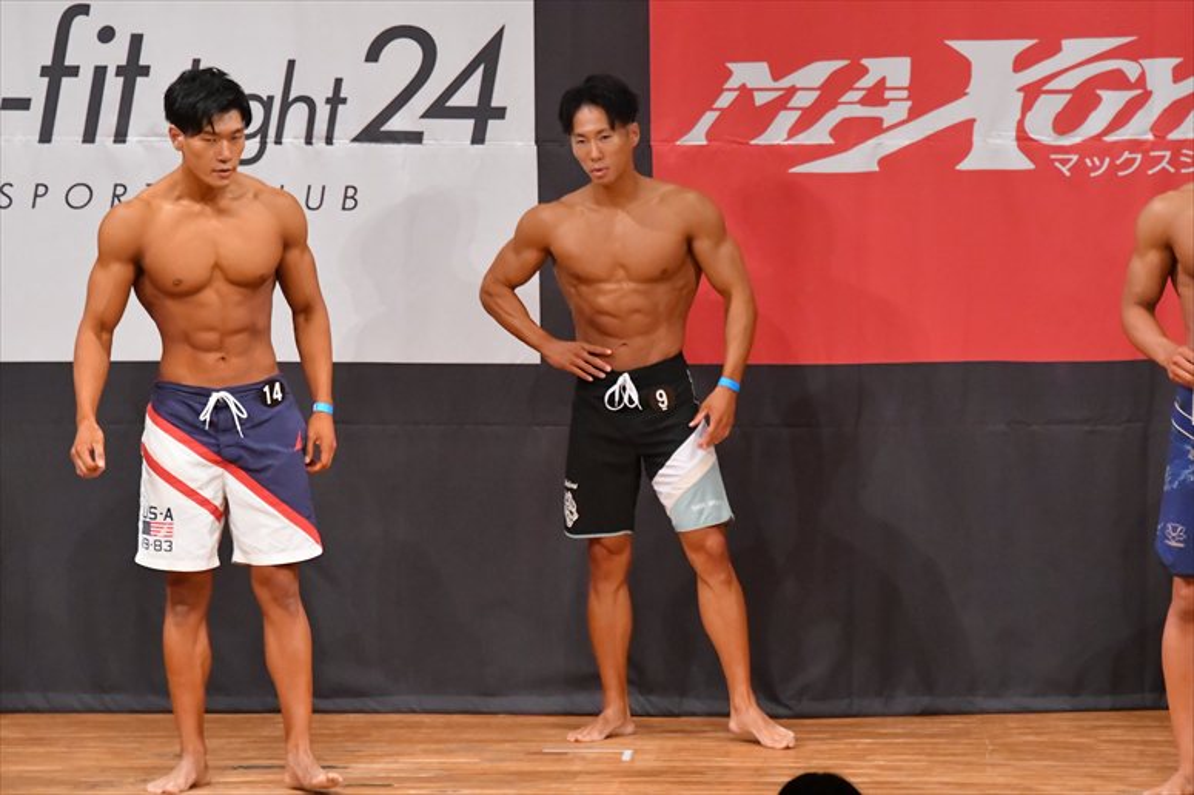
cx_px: 597
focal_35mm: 285
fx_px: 9448
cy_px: 398
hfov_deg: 7.2
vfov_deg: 4.8
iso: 9000
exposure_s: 1/400
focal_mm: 190
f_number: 5.6
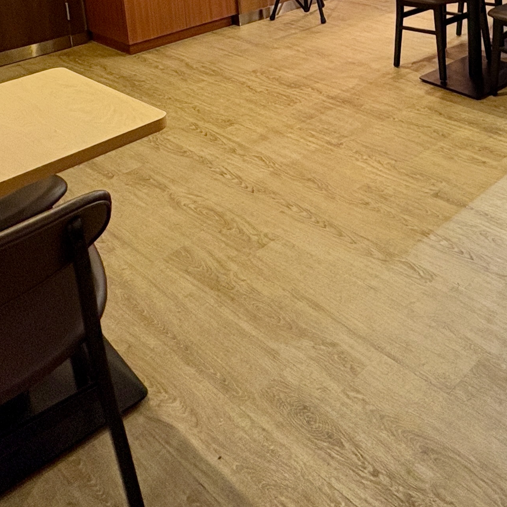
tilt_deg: -8.5
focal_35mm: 39
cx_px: 550
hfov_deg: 36.6
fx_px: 646
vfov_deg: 35.1
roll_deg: +1.3
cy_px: -84
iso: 250
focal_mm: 2.22
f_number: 2.2
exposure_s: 1/100
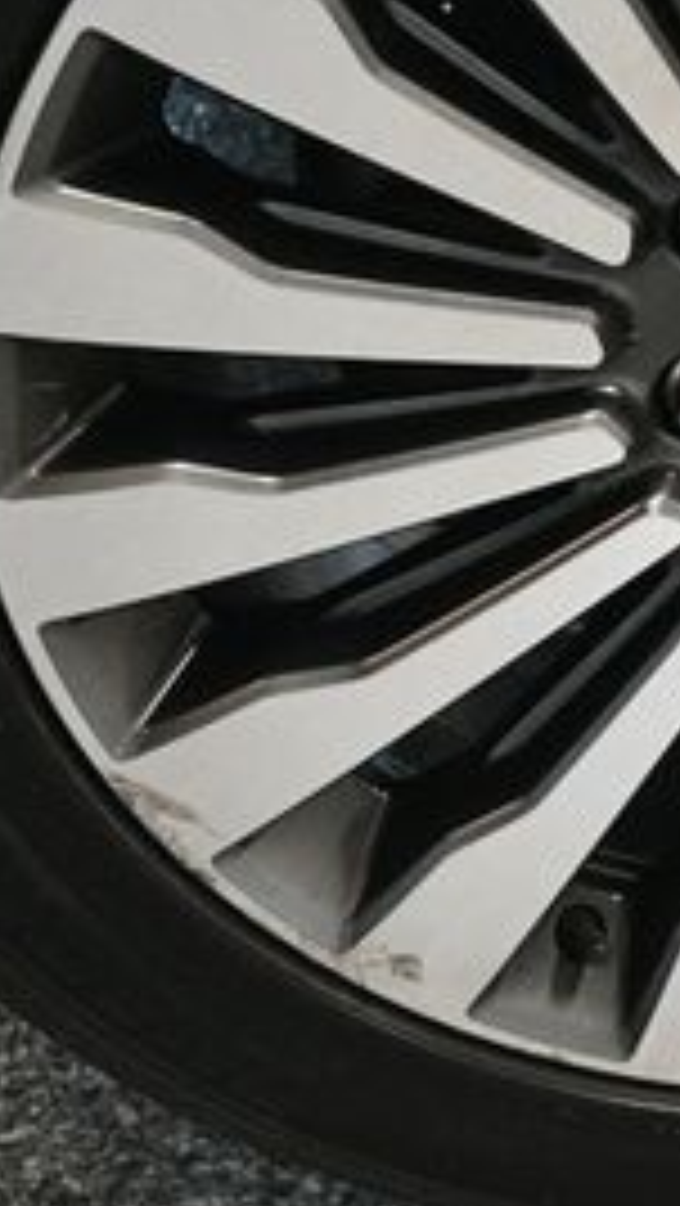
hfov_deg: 9.2
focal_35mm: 130
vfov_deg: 16.4
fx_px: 4162
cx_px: 824
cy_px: 364
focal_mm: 35
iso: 3200
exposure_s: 1/125
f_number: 4.2
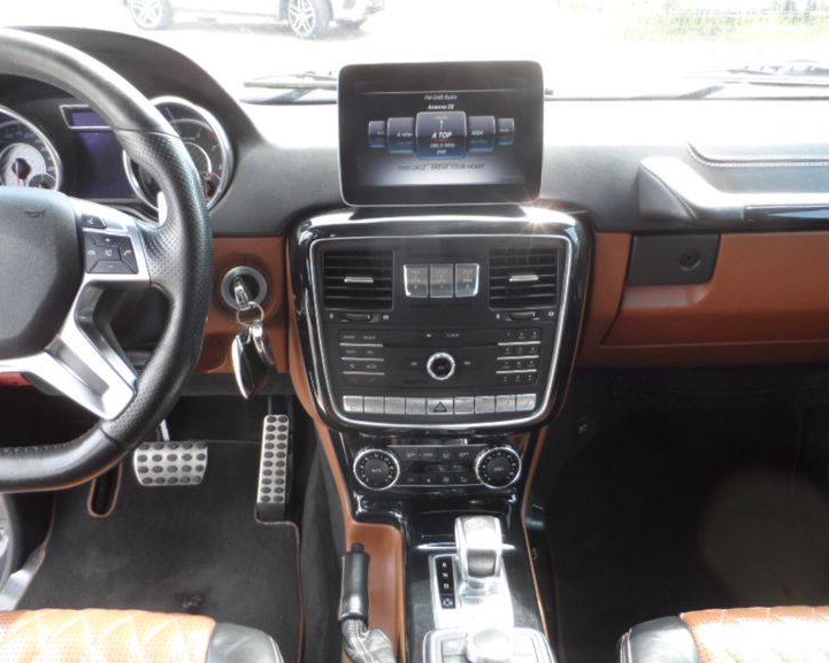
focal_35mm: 26
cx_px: 393
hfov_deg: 66.0
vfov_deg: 54.9
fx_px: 638
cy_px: 324
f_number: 3.2
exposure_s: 1/45
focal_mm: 4
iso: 80
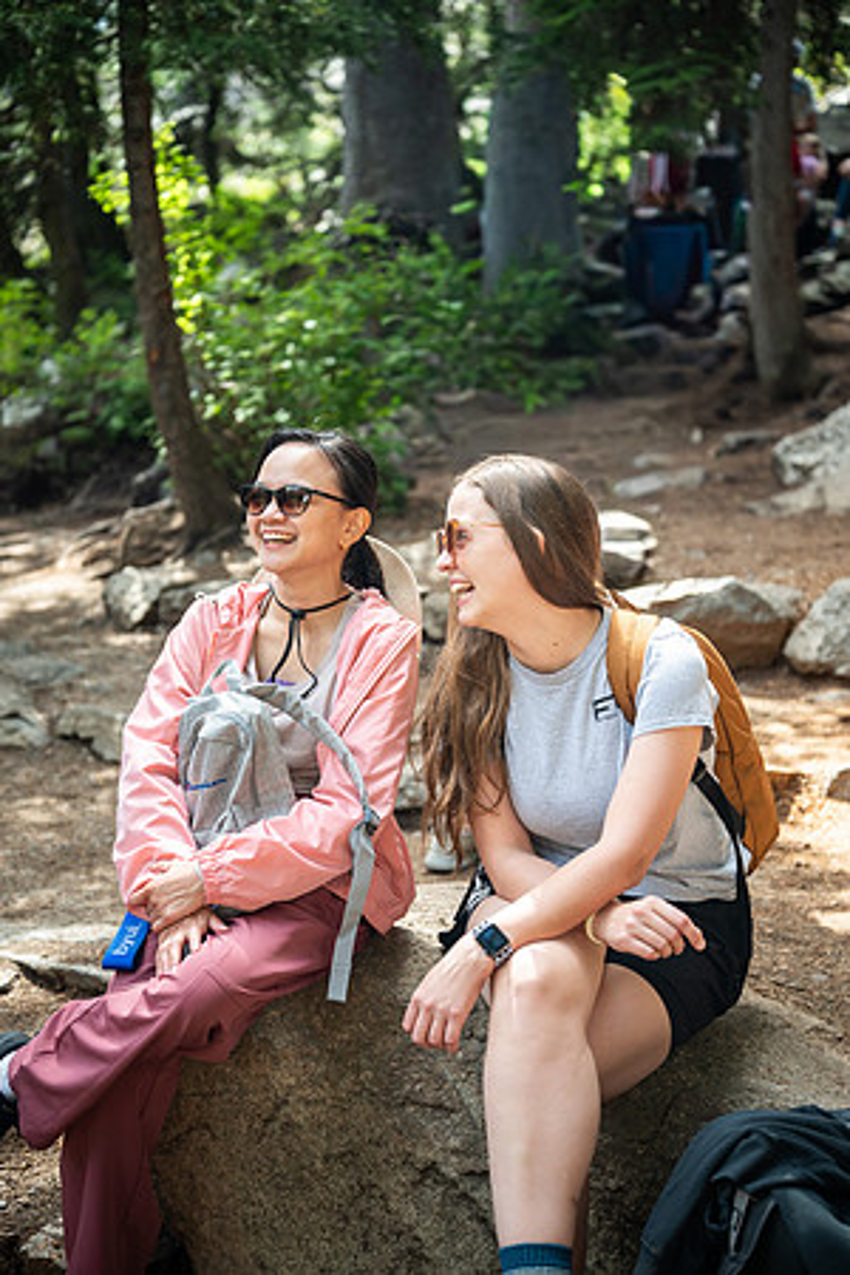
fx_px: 1842
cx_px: 425
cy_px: 638
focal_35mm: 52
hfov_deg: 26.0
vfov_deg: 38.2
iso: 200
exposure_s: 1/400
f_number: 2.8
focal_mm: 52
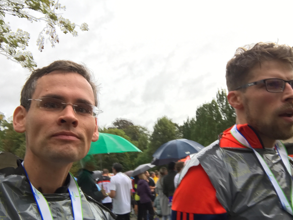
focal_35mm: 33
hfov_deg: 55.3
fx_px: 279
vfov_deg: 43.0
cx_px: 146
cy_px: 111
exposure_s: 1/100
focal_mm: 2.87
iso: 32
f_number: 2.2
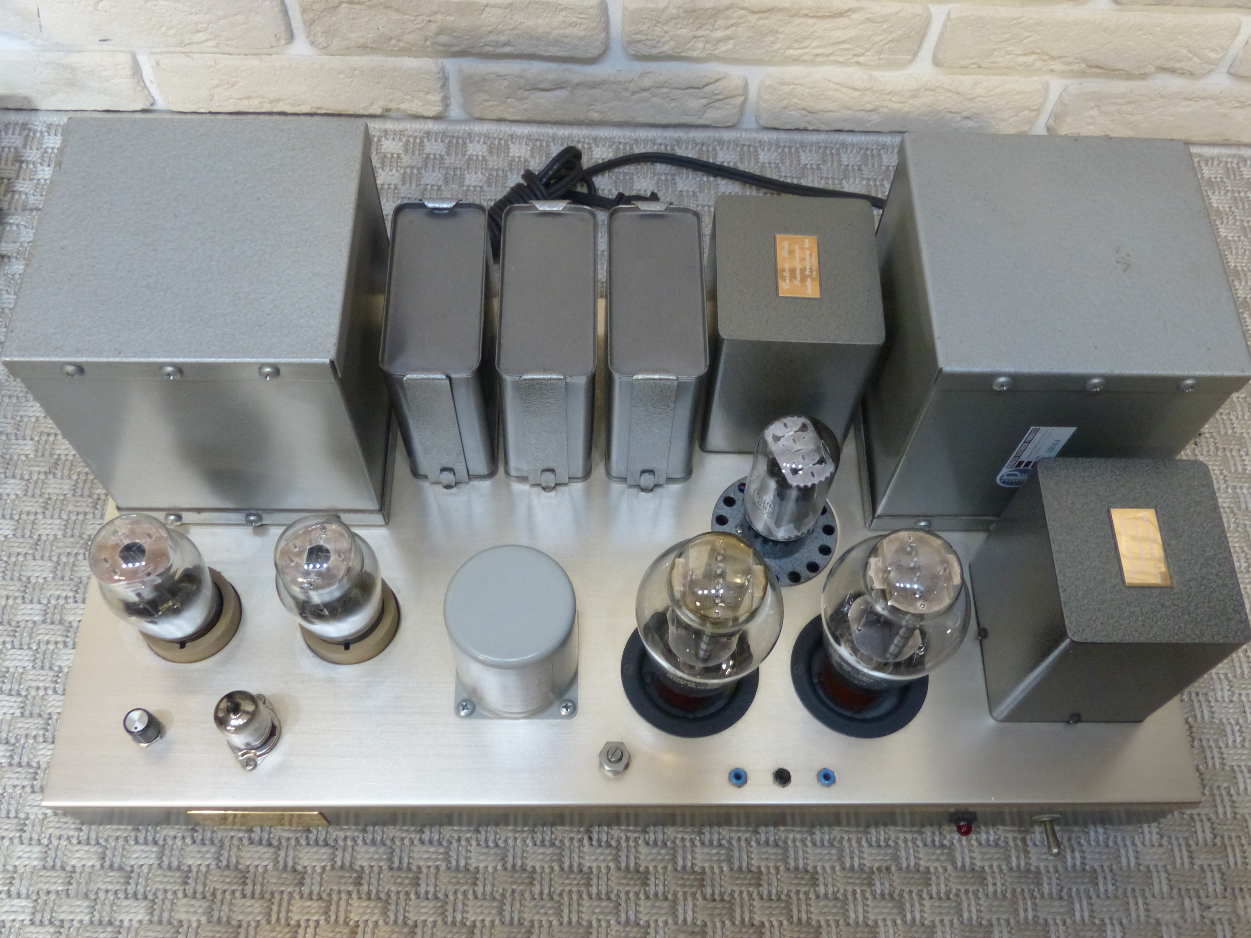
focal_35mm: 33
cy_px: 469
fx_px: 1193
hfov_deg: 55.4
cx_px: 626
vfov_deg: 42.9
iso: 400
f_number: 4.5
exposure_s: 1/60
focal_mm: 5.9
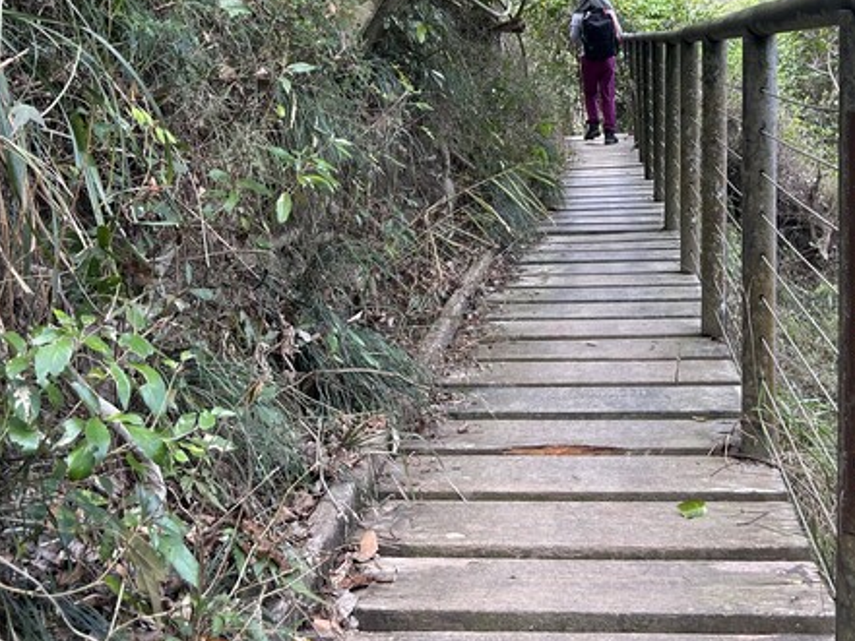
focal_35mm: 46
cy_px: 102
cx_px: 553
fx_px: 1136
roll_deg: +4.9
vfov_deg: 30.5
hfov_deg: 40.8
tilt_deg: -3.8
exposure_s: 1/146
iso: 32
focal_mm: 5.7
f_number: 1.5
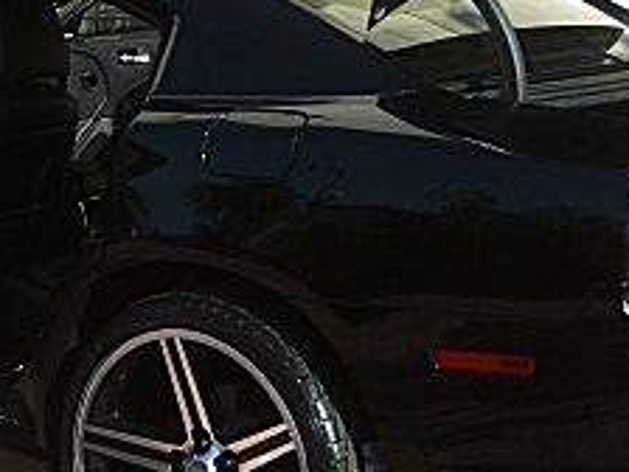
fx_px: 1872
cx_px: 87
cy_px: 292
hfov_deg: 18.8
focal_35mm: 103
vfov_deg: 14.4
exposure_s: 1/400
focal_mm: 6.3
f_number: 2.8
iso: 50
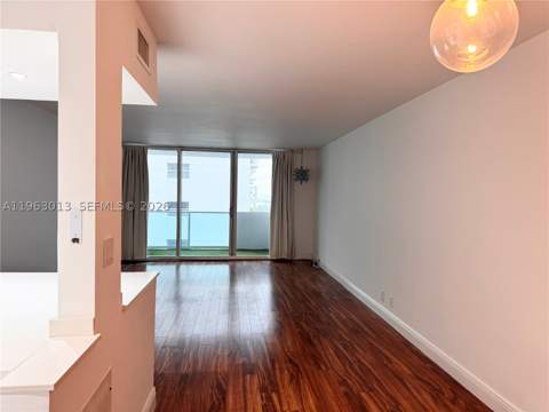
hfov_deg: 71.6
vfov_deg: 56.8
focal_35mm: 24
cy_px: 206
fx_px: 381
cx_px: 274
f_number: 1.78
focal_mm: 6.76
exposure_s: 1/60
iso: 320
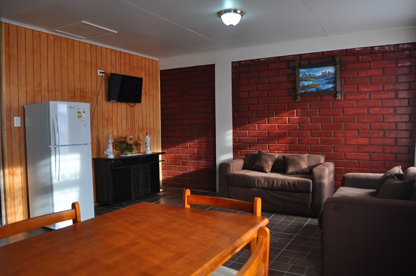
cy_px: 138
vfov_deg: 47.8
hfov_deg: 67.5
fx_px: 312
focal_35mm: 27
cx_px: 208
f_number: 4
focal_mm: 18
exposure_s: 1/60
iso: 450
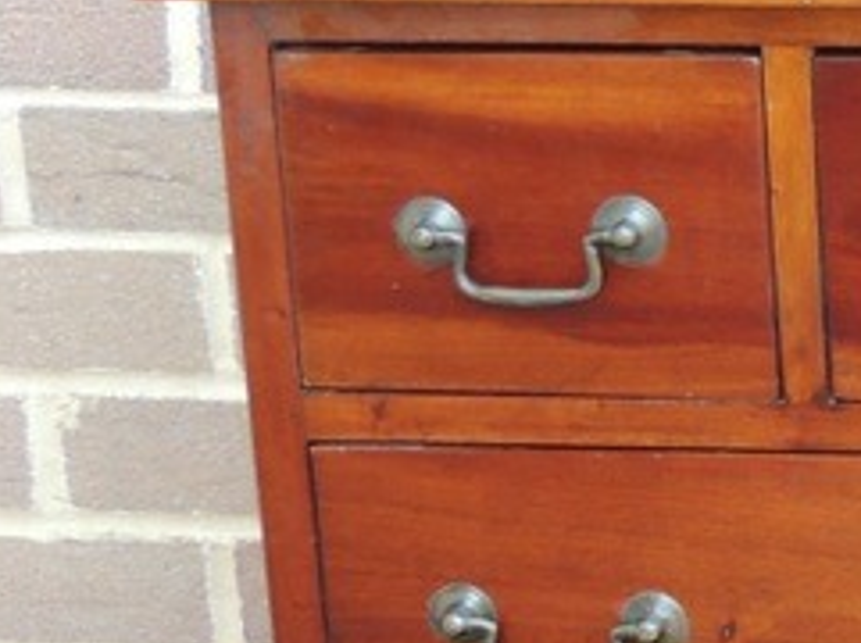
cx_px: 1618
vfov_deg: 8.0
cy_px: 854
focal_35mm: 183
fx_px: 4545
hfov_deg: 10.1
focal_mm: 7.6
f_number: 3.4
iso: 180
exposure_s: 1/50
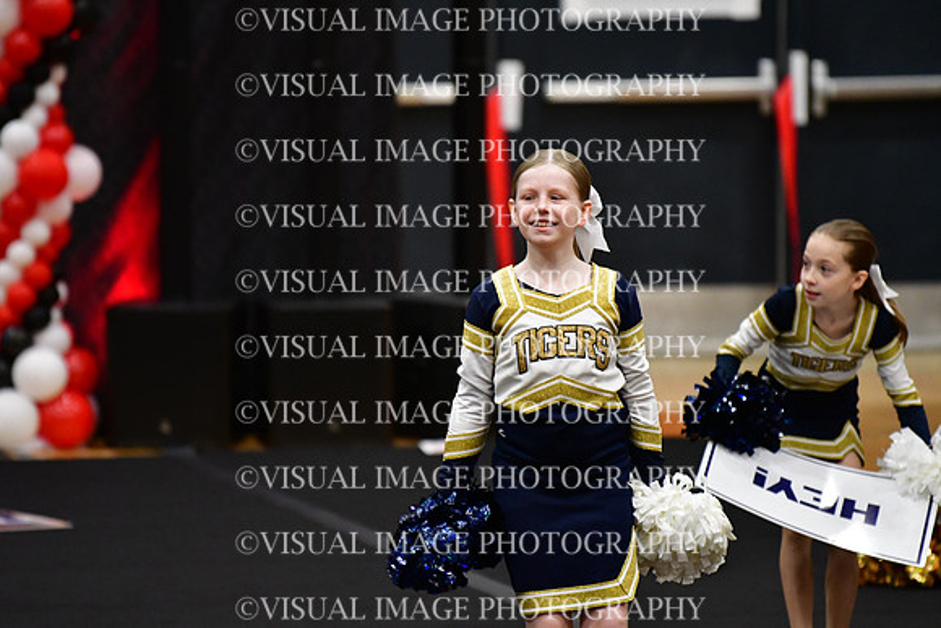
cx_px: 470
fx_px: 7843
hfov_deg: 6.9
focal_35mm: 300
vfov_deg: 4.6
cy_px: 314
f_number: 2.8
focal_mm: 200
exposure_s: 1/800
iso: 4000
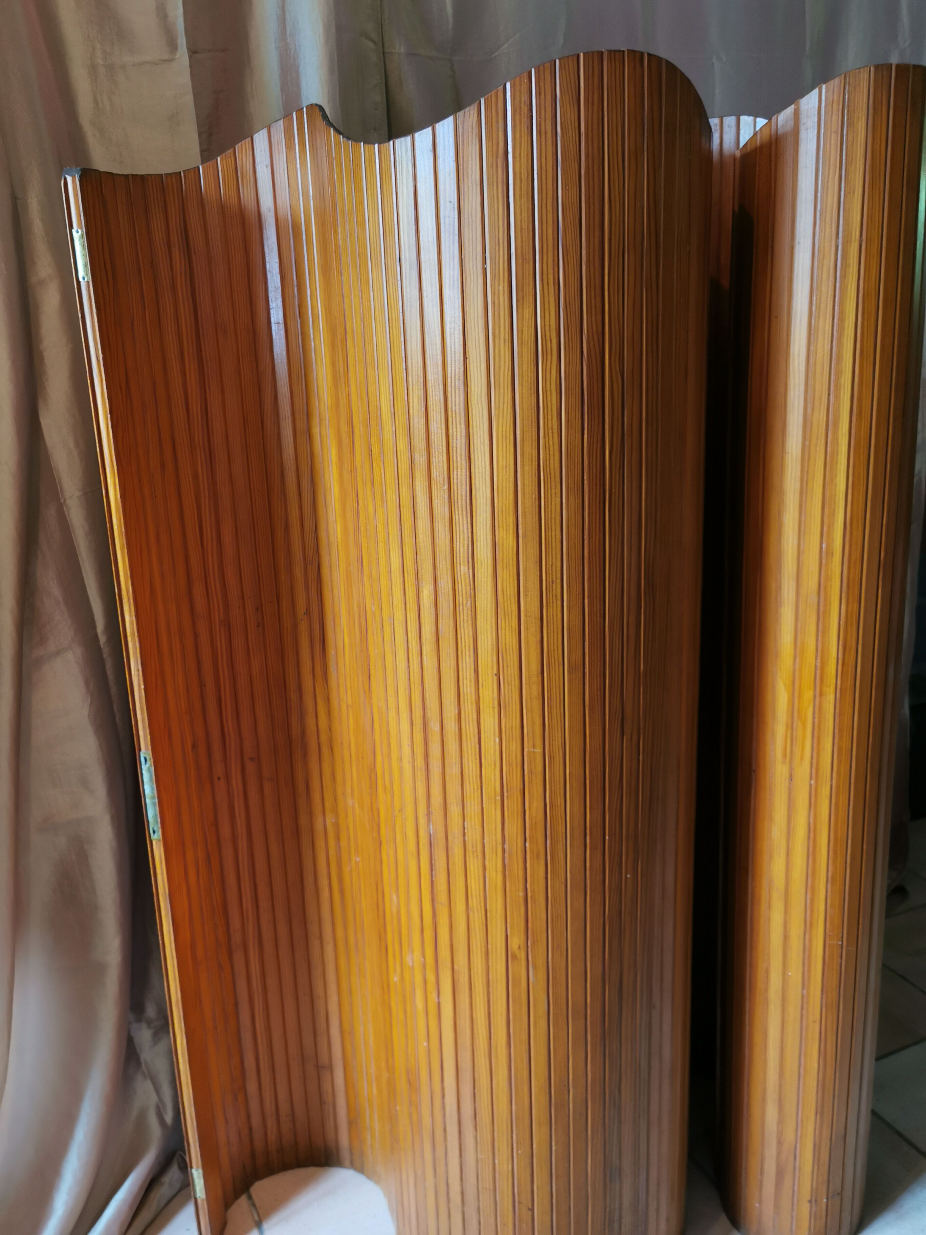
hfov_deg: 46.8
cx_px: 463
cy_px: 618
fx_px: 1070
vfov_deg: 60.0
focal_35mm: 30
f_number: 1.6
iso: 125
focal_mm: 5.56
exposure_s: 1/50
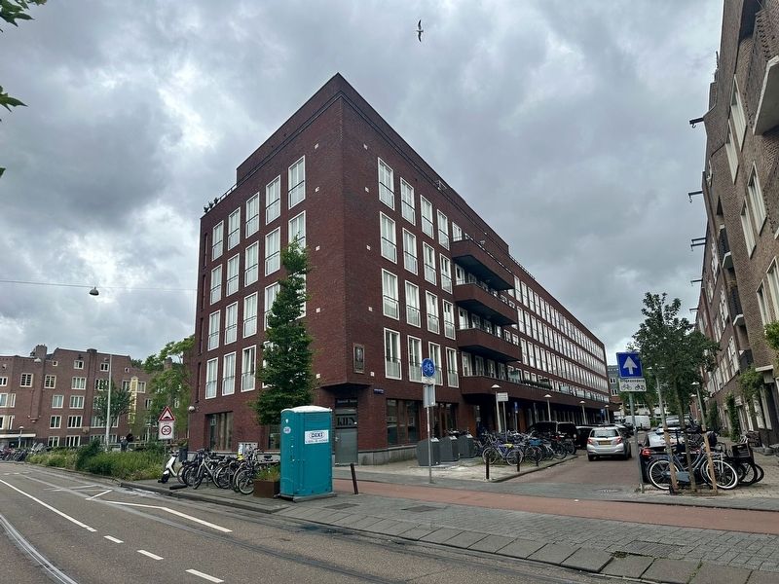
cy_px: 292
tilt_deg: +14.1
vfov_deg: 56.8
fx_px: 540
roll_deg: +1.8
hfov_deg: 71.6
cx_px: 390
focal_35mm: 24
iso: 80
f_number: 1.78
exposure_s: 1/3356
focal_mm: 6.86
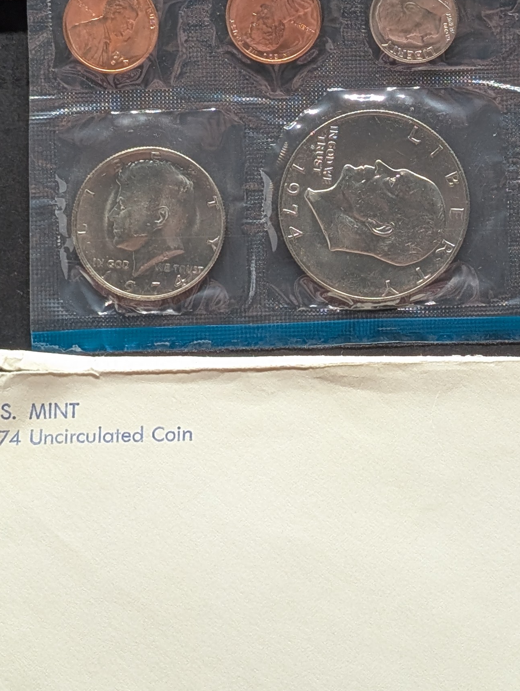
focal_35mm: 117
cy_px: 143
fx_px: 2337
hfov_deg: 12.6
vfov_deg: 16.7
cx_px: 406
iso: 40
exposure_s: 1/43.6
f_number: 1.68
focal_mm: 6.9
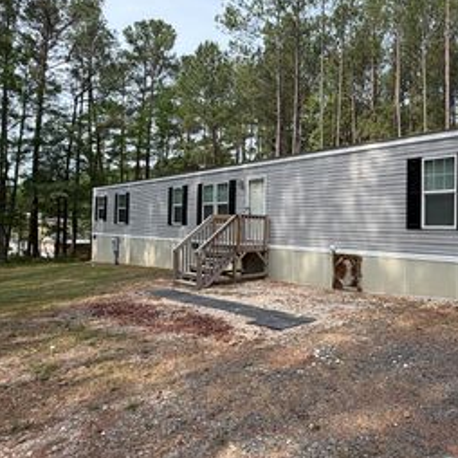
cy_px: 224
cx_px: 318
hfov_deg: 59.0
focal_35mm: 26
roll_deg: -0.8
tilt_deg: +0.9
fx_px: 389
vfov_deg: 60.9
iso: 40
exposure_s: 1/502
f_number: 2.2
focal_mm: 2.22
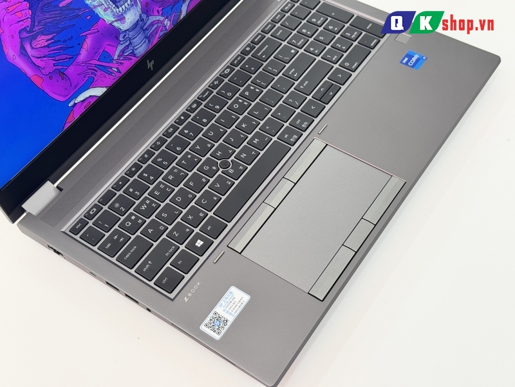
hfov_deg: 39.7
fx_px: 714
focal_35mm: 48
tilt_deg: -55.8
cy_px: 194
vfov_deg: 30.3
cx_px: 258
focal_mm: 6.76
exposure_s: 1/110
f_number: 1.78
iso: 100
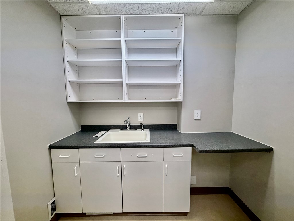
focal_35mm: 14
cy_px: 110
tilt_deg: -5.9
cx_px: 147
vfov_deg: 85.7
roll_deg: +0.9
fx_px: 119
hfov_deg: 102.1
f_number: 2.2
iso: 250
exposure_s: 1/120
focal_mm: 2.22
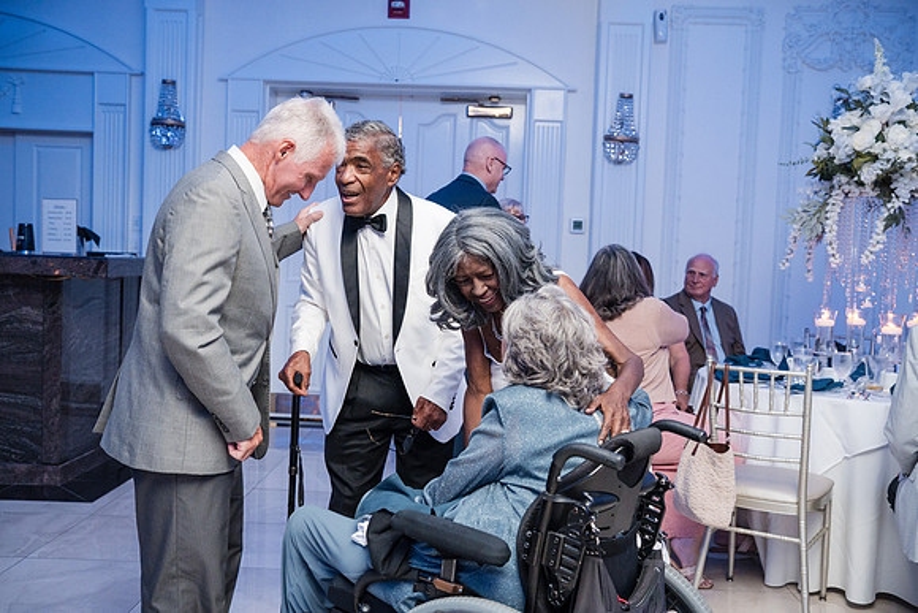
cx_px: 459
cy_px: 306
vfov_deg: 36.9
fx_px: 918
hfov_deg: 53.1
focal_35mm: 36
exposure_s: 1/250
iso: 4000
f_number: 4
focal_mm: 36
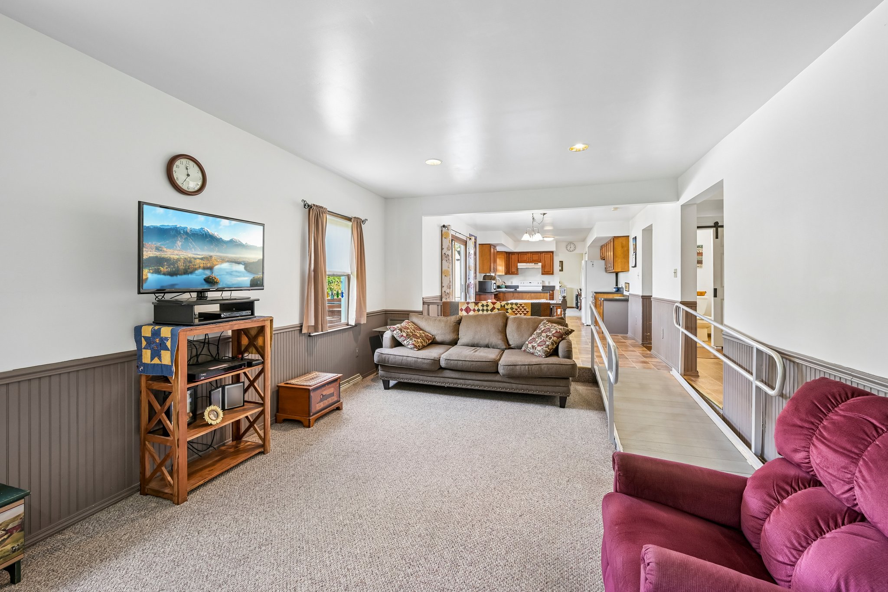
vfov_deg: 77.3
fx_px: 370
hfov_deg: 100.4
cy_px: 296
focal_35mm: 15
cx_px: 444
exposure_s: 1/4
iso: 400
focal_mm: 15
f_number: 8
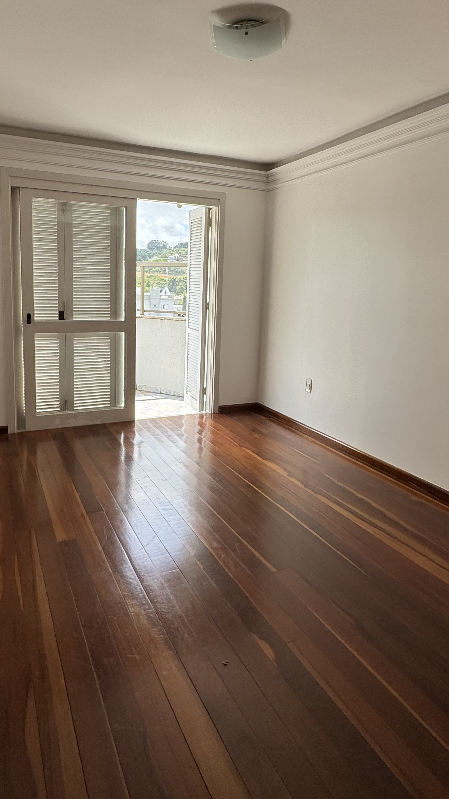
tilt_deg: -8.0
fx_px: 487
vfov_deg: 78.3
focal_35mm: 23
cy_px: 348
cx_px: 207
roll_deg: -1.4
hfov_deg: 49.5
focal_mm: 2.22
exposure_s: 1/337
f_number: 2.2
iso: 40
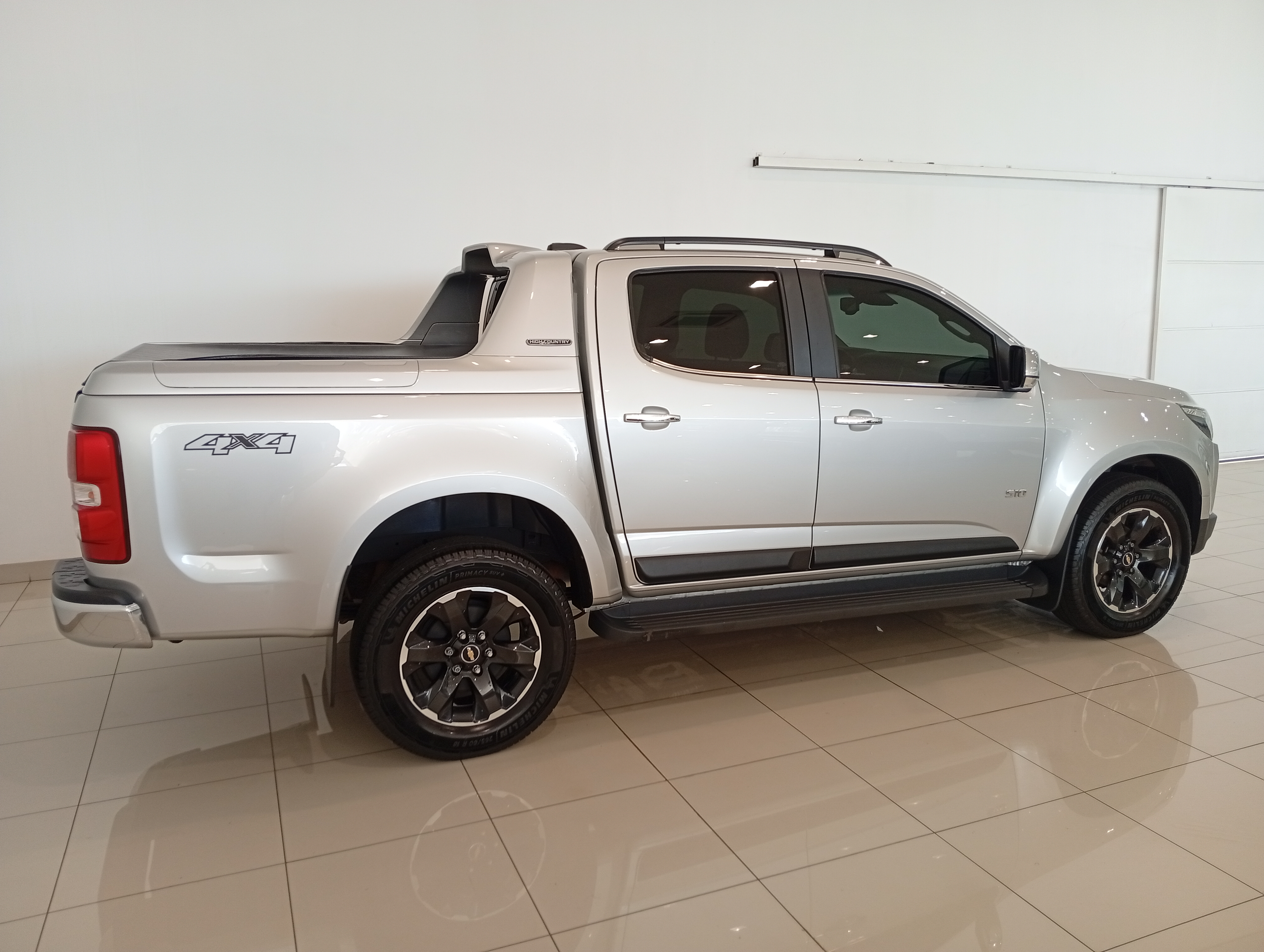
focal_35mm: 27
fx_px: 987
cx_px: 632
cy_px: 476
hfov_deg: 65.2
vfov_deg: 51.5
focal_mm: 3.98
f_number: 1.8
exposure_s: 1/60
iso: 160
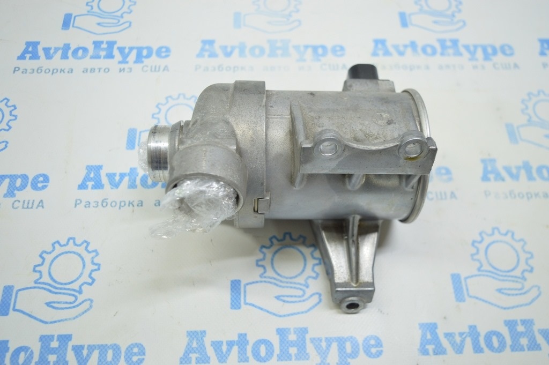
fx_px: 549
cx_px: 274
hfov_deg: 53.2
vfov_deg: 36.8
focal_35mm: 36
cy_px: 182
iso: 400
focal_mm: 24
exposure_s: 1/40
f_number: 4
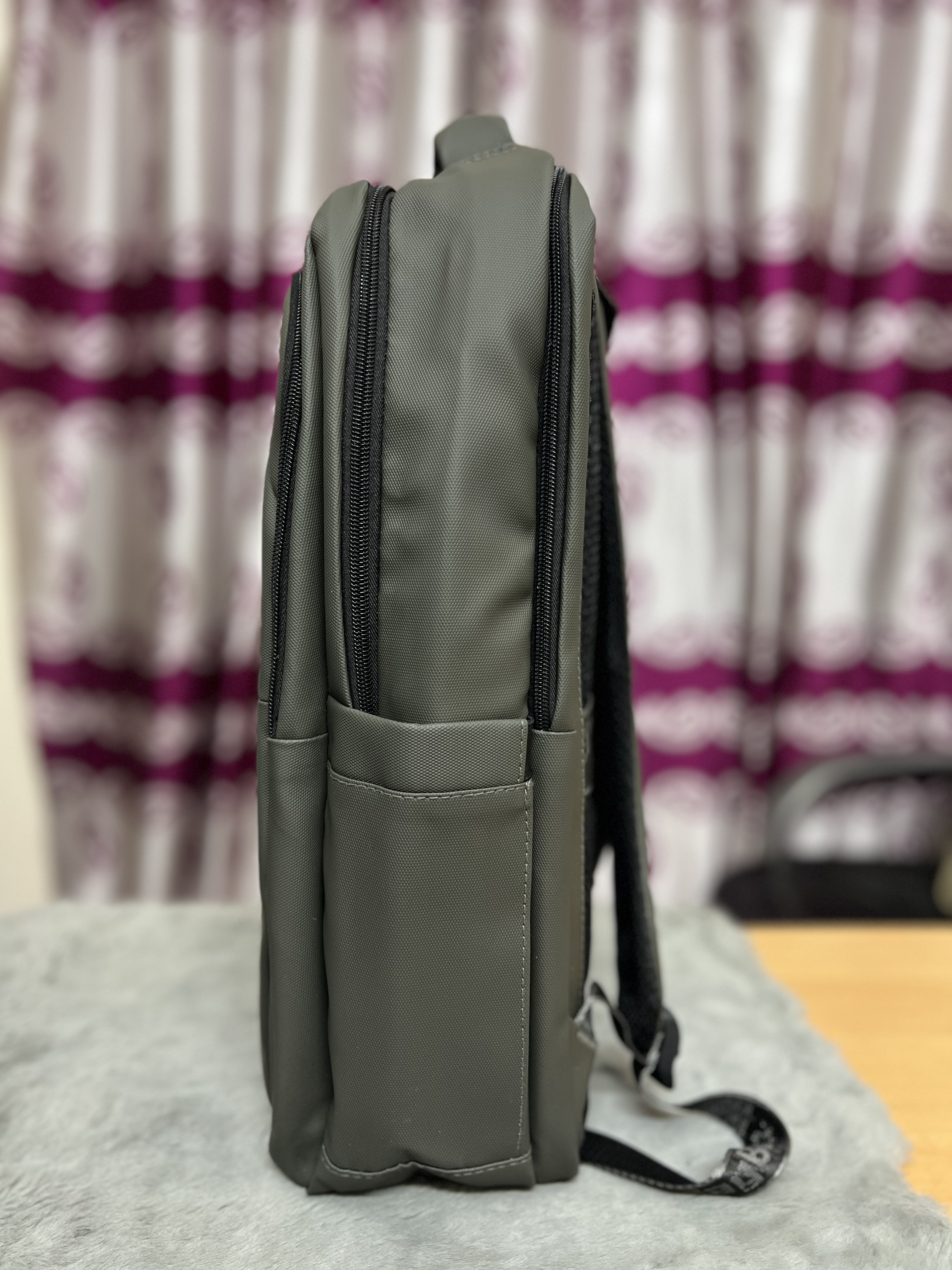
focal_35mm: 26
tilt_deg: -6.6
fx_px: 953
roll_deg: -1.4
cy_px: 635
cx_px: 476
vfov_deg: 67.3
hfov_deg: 53.1
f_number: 1.5
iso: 200
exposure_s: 1/50
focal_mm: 5.7
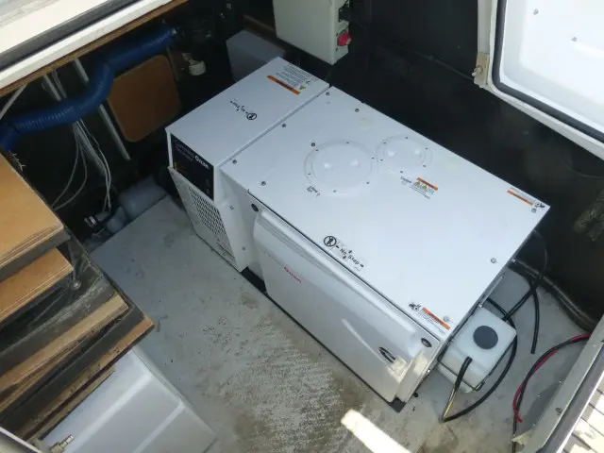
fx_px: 419
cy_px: 226
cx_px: 302
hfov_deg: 71.6
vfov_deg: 56.8
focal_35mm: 24
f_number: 3.3
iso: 160
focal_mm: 4.3
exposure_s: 1/500
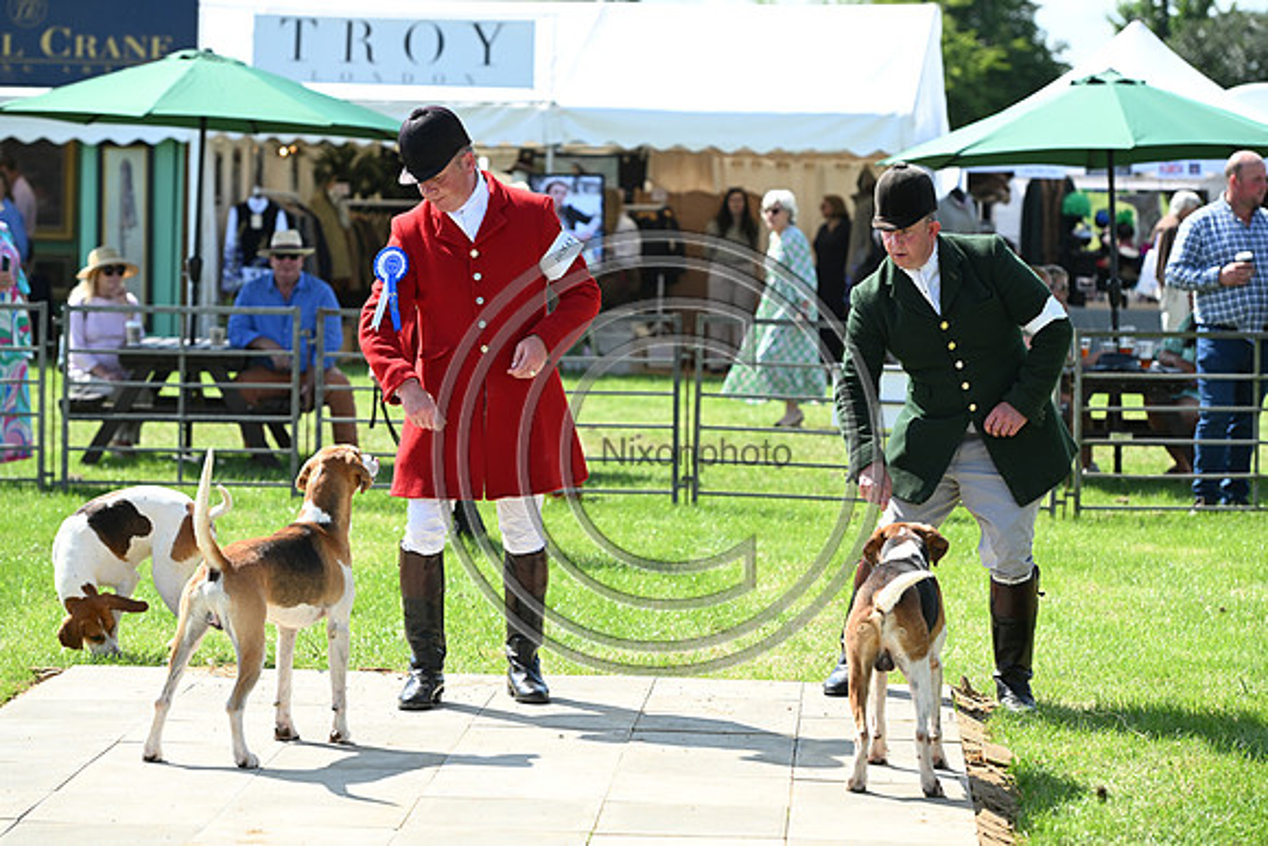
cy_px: 423
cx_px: 634
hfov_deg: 17.1
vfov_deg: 11.4
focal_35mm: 120
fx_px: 4227
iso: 400
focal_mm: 120
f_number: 4.5
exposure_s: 1/1250
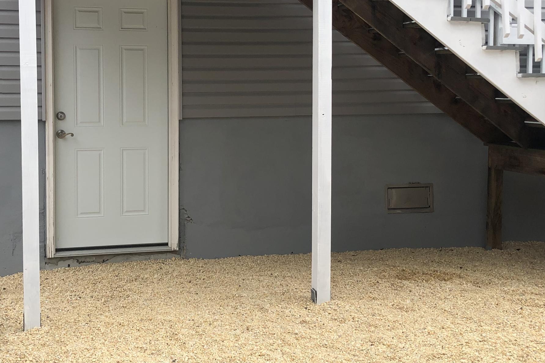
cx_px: 190
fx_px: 742
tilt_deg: -2.6
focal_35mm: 49
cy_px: 133
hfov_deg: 39.9
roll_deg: -0.5
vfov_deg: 27.4
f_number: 1.8
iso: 20
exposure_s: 1/979
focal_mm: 3.99
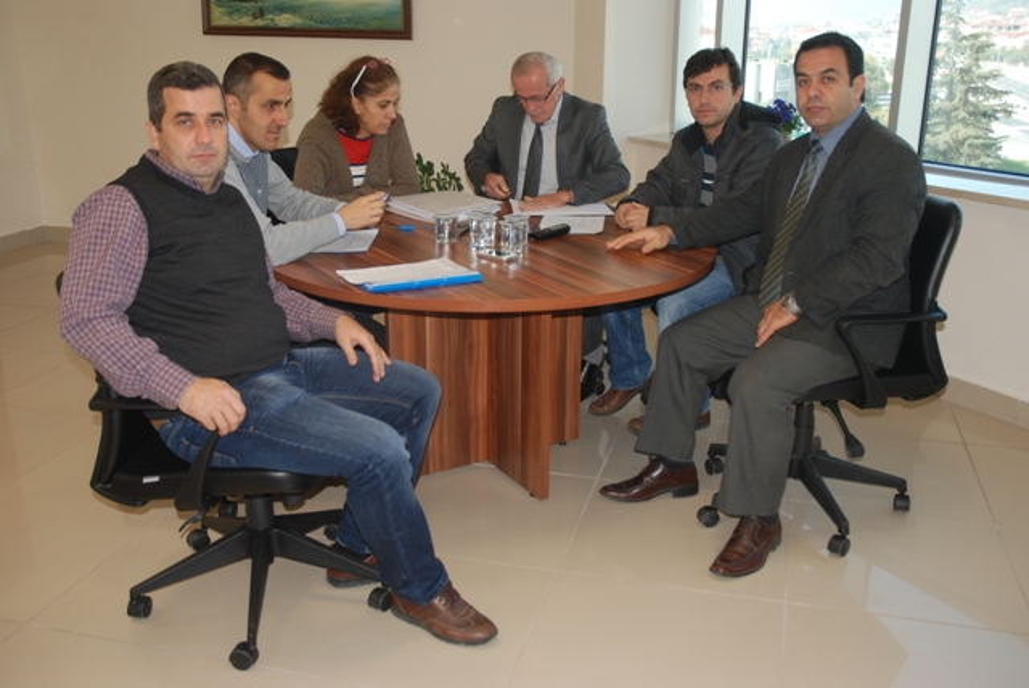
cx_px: 514
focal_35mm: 36
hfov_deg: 53.1
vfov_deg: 36.9
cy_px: 344
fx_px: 1030
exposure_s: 1/60
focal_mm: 24
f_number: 3.8
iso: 200
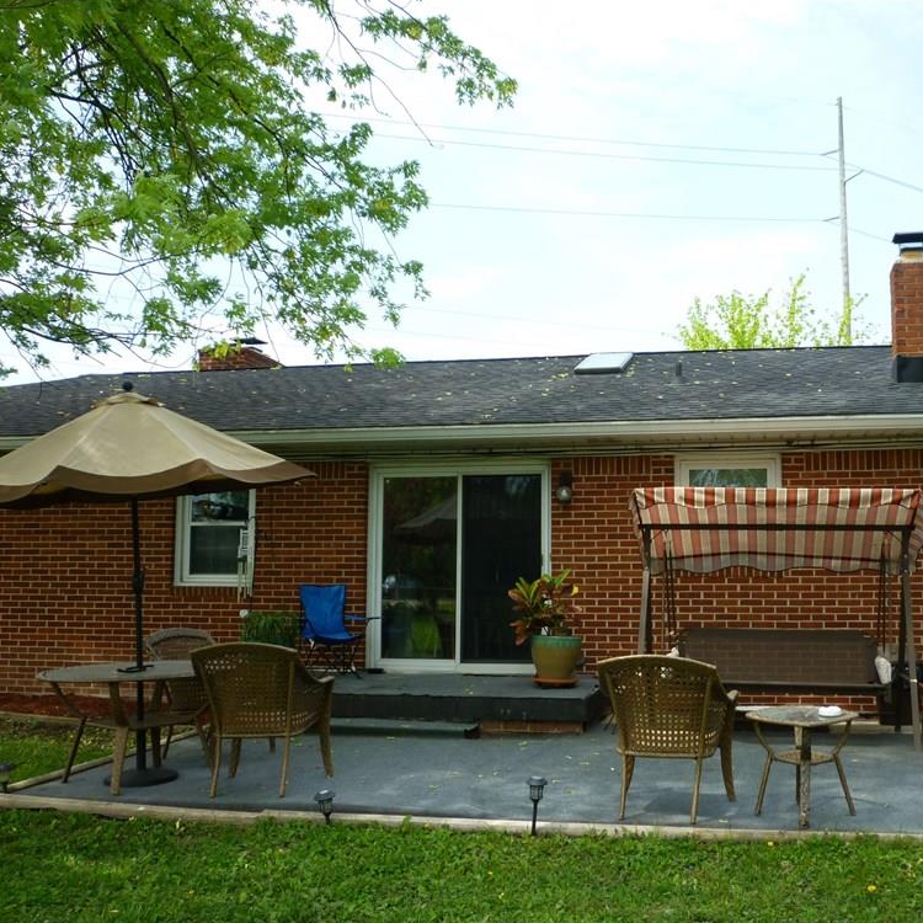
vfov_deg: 47.2
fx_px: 1056
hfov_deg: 46.6
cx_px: 601
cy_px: 470
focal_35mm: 35
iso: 80
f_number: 3.3
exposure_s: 1/320
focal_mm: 5.2
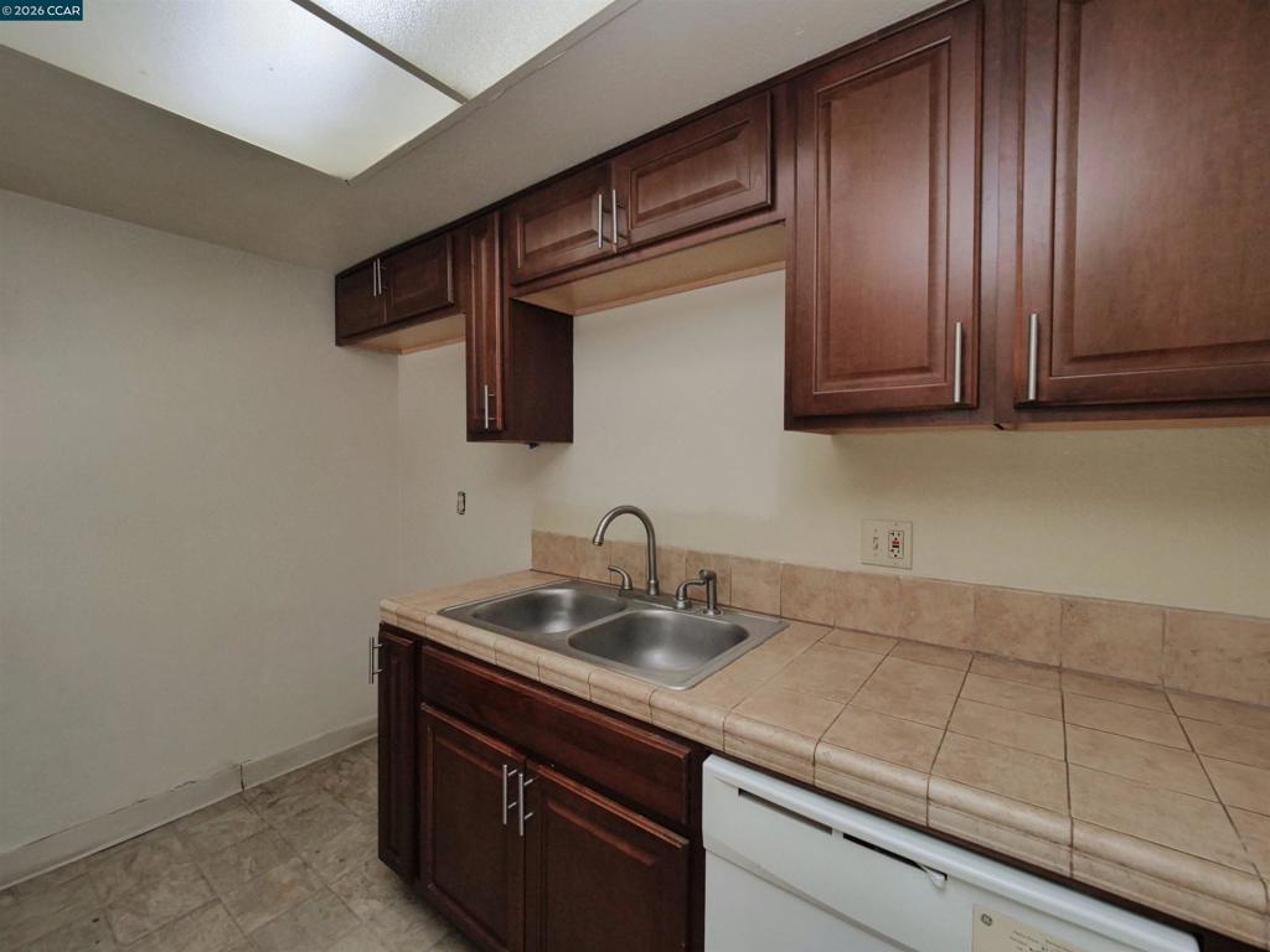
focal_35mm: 14
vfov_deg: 85.7
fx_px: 514
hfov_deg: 102.1
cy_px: 476
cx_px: 635
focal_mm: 7
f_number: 7.1
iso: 800
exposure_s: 1/160
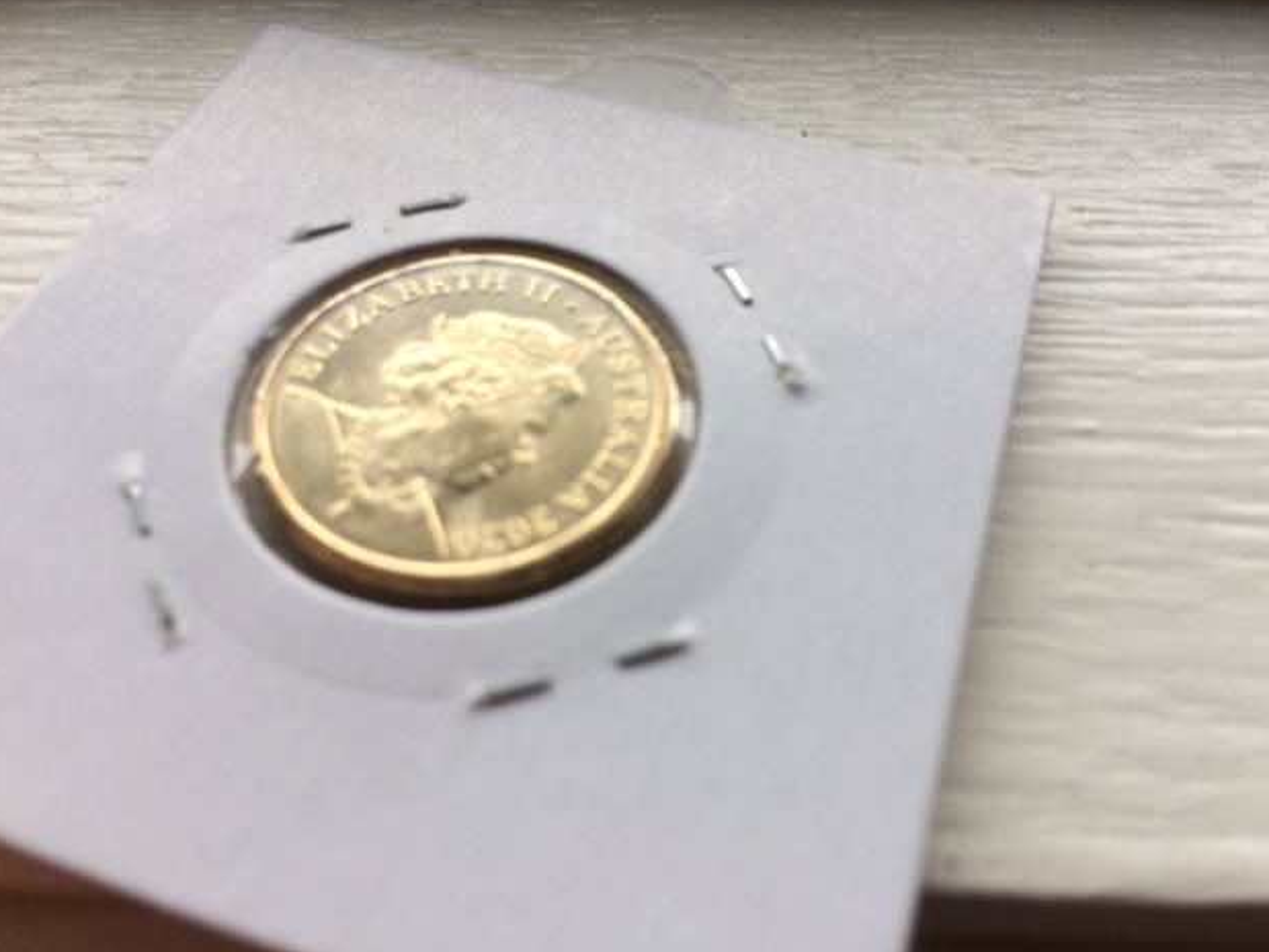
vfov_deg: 46.8
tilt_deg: -55.3
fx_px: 1100
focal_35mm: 30
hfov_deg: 60.0
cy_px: 466
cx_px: 646
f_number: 2.2
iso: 32
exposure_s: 1/163
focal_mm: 4.15
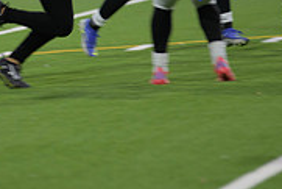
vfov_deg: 2.3
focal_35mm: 610
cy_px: -21
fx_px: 4782
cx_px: 42
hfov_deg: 3.4
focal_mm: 190
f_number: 2.8
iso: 500
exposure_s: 1/200
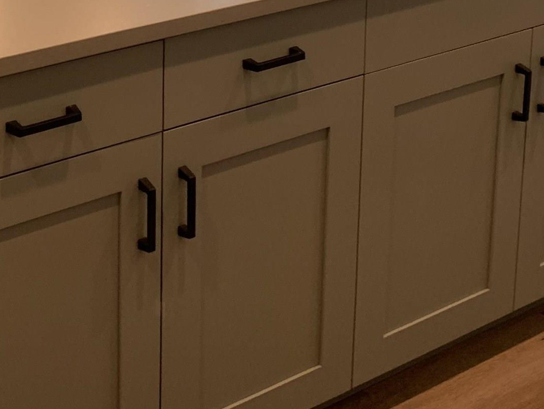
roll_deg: -0.1
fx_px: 1163
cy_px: -167
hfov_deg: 26.0
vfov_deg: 18.2
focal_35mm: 74
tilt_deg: -9.3
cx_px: 139
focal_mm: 4.25
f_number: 1.8
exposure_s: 1/60
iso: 80
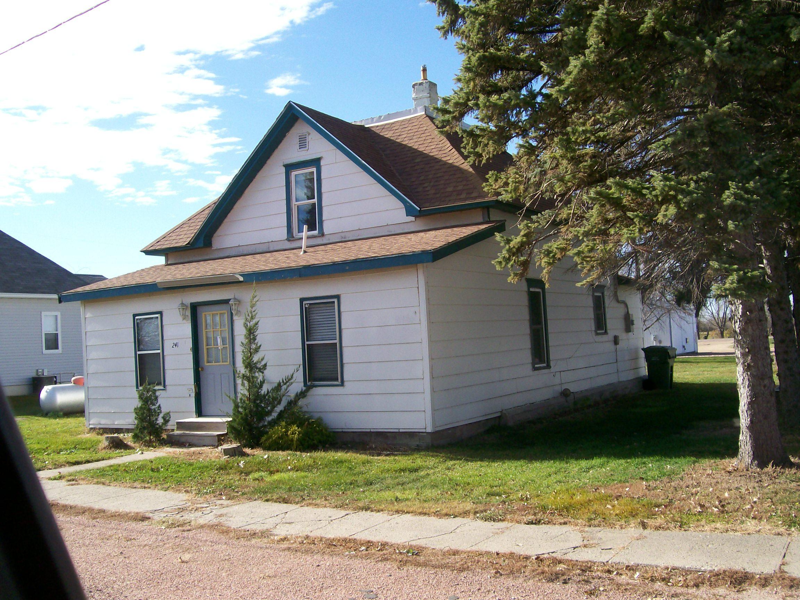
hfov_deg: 51.4
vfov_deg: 39.7
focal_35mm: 36
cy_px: 300
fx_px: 832
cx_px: 400
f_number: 4.8
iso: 80
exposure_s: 1/318
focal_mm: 6
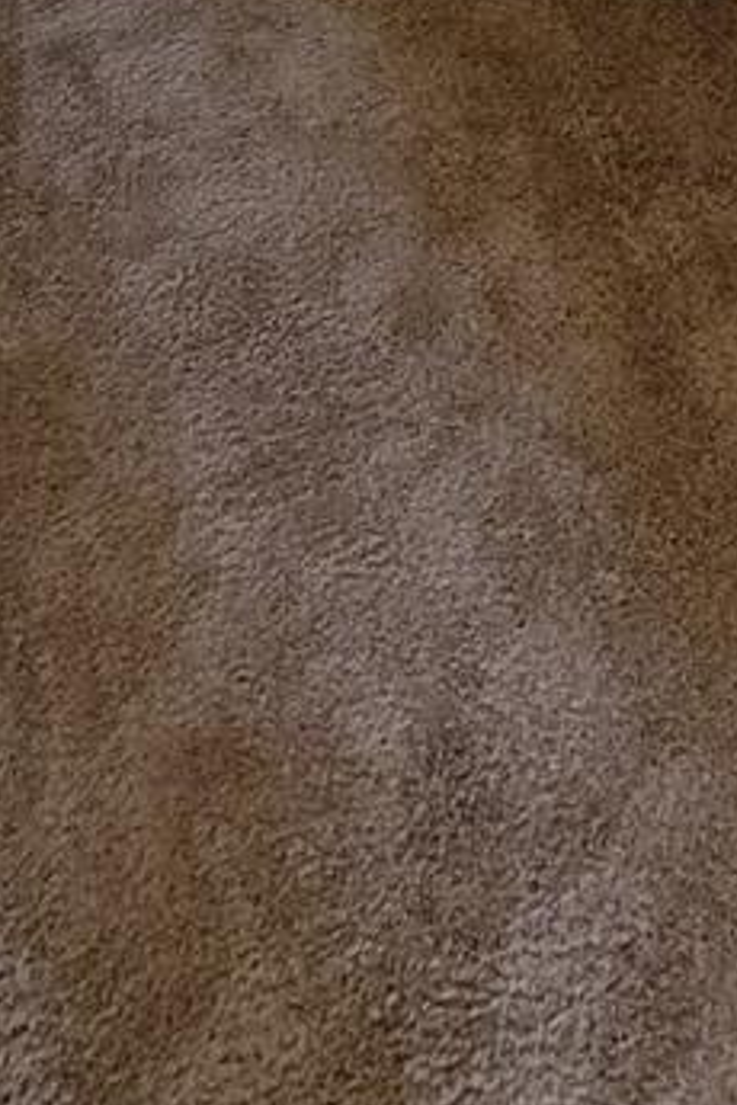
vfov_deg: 25.7
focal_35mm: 47
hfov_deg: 28.4
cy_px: -685
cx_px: 513
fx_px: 1443
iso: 400
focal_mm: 1.74
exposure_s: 1/40
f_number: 2.2
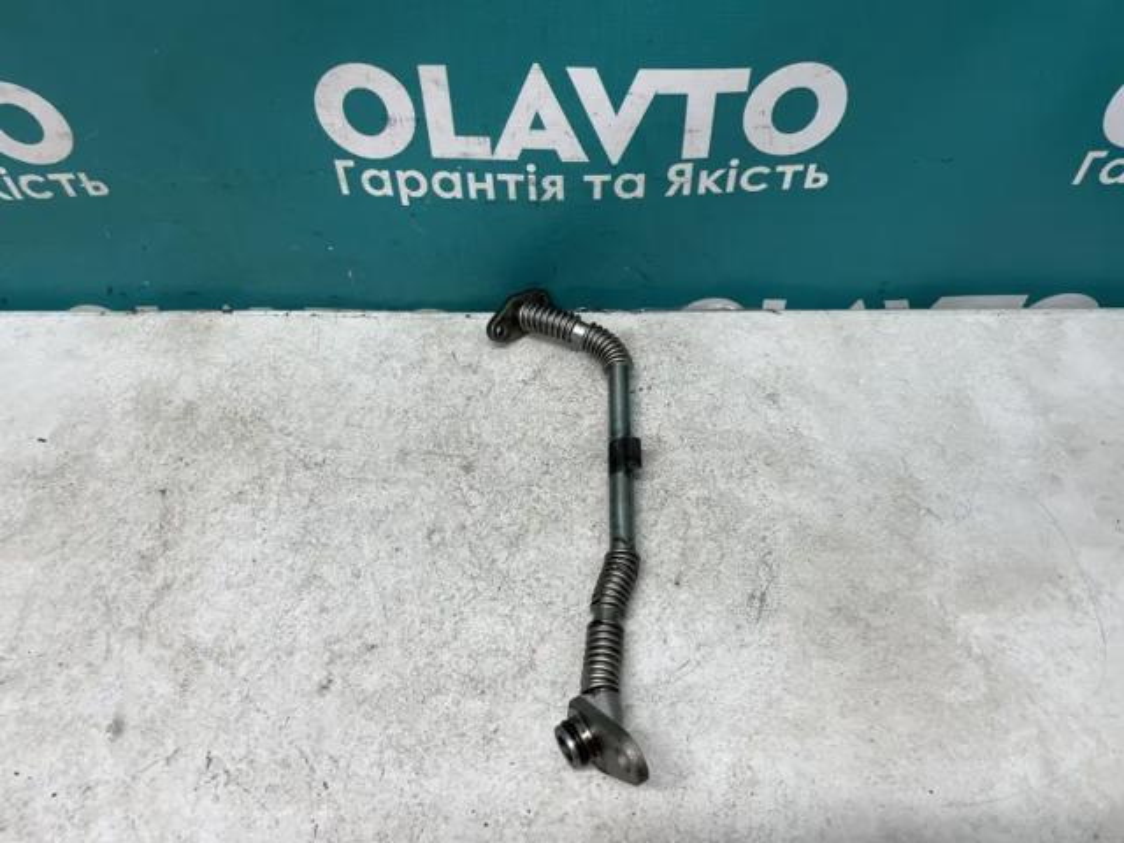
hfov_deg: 67.3
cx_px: 562
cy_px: 422
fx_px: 844
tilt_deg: -52.7
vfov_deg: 53.1
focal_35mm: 26
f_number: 1.6
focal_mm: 4.2
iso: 80
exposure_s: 1/100
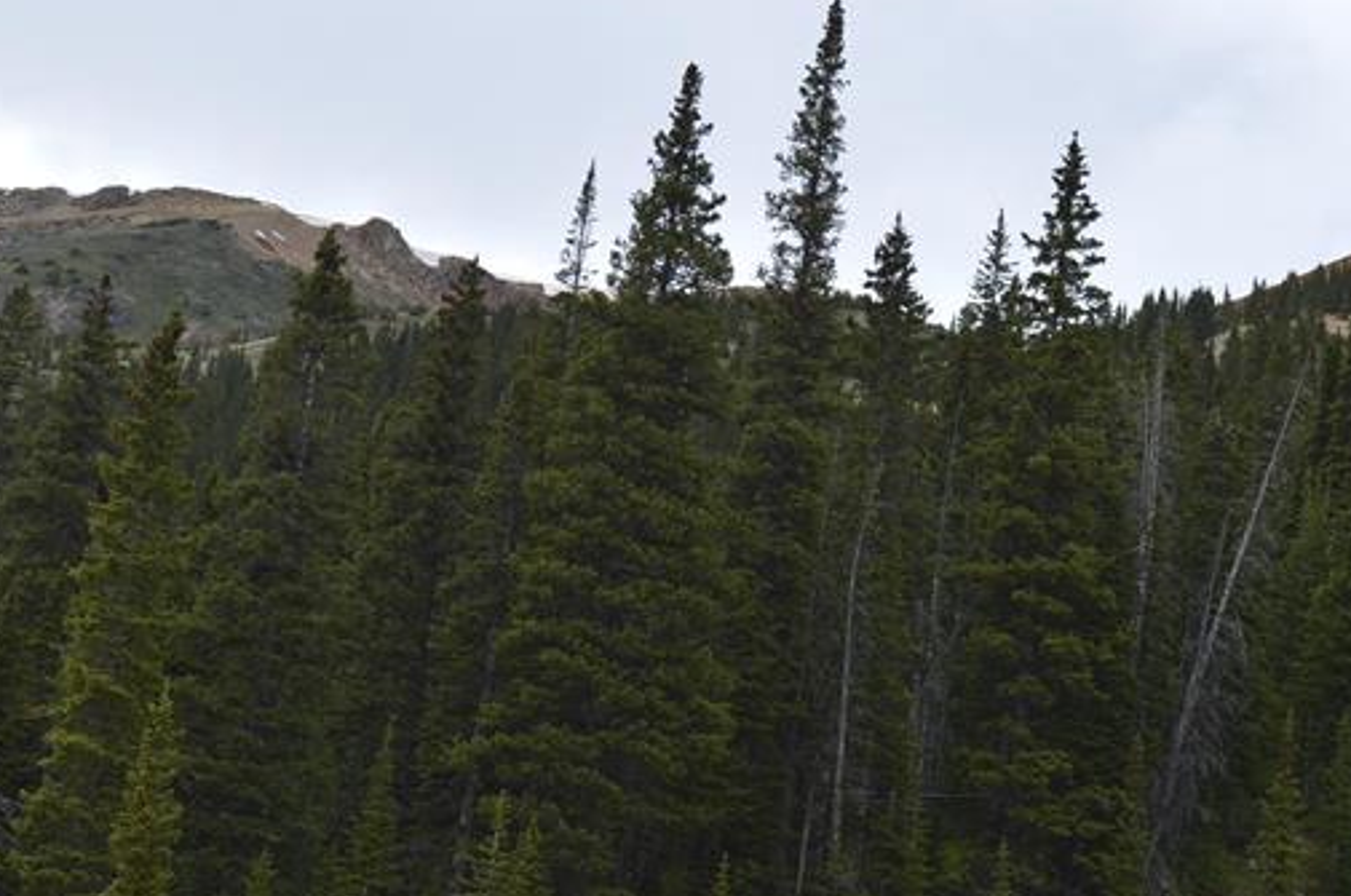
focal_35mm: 76
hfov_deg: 26.5
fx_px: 2848
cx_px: 923
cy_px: 540
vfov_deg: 17.9
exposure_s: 1/200
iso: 100
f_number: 7.1
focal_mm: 25
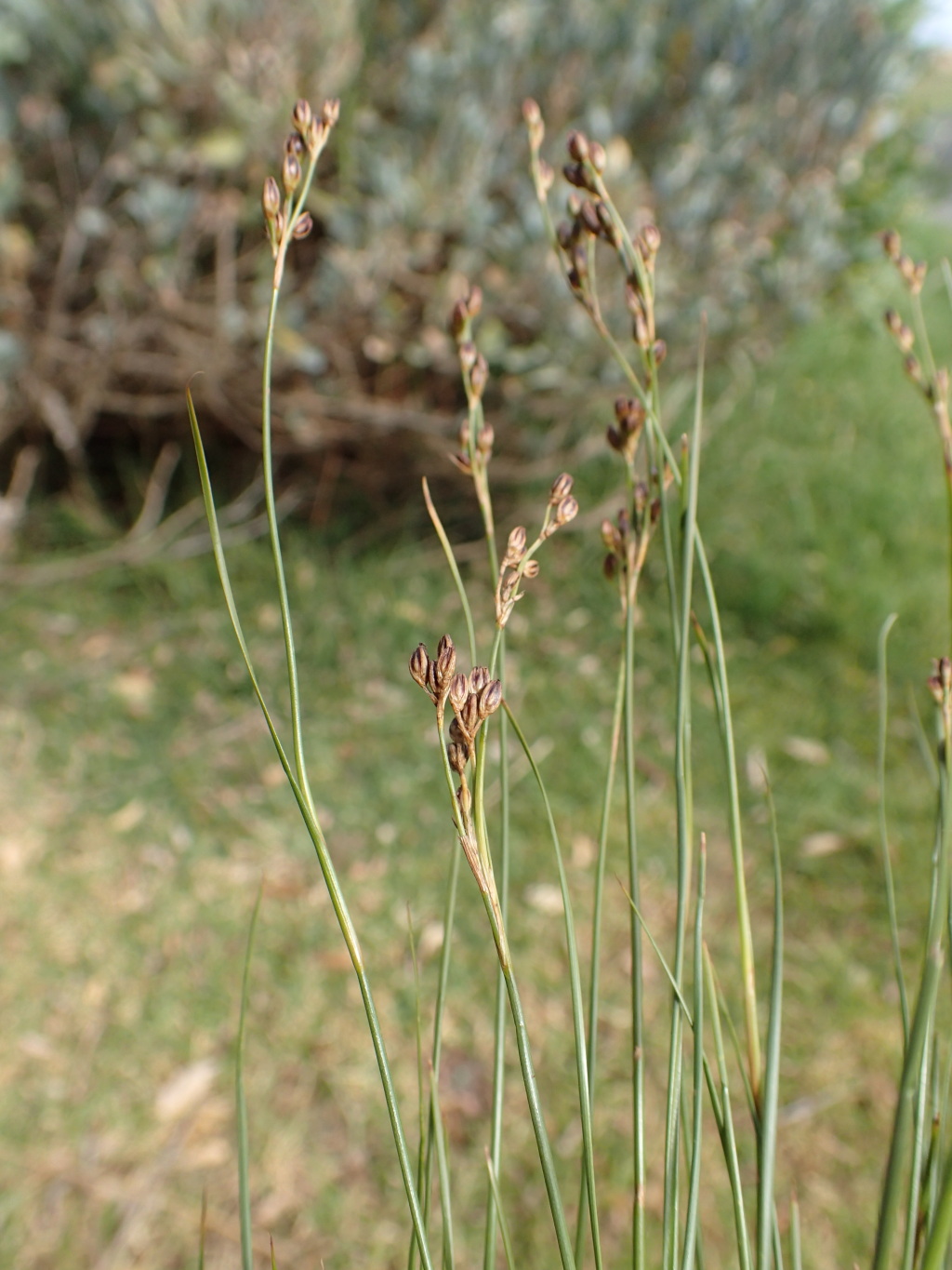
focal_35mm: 30
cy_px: 635
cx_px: 476
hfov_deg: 46.8
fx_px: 1100
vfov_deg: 60.0
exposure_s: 1/400
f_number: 3.2
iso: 100
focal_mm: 5.5
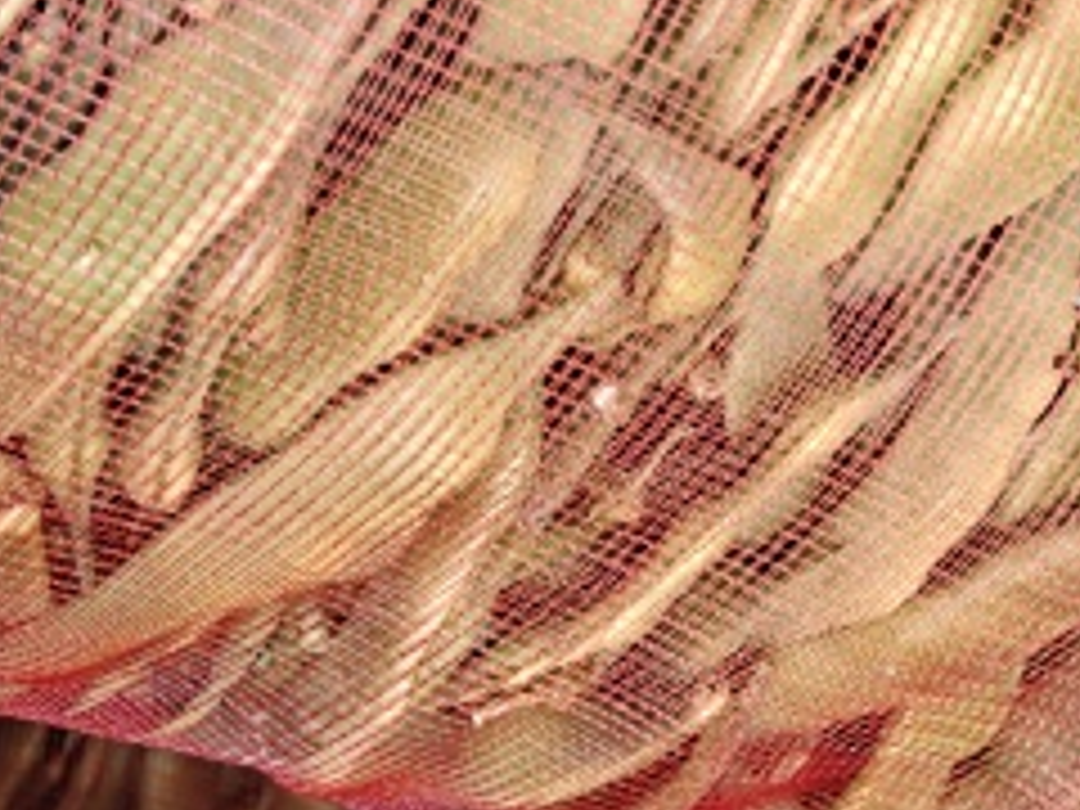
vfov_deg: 18.1
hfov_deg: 23.7
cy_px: 54
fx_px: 2496
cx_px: 986
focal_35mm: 80
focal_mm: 5.59
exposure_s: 1/200
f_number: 1.8
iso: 125
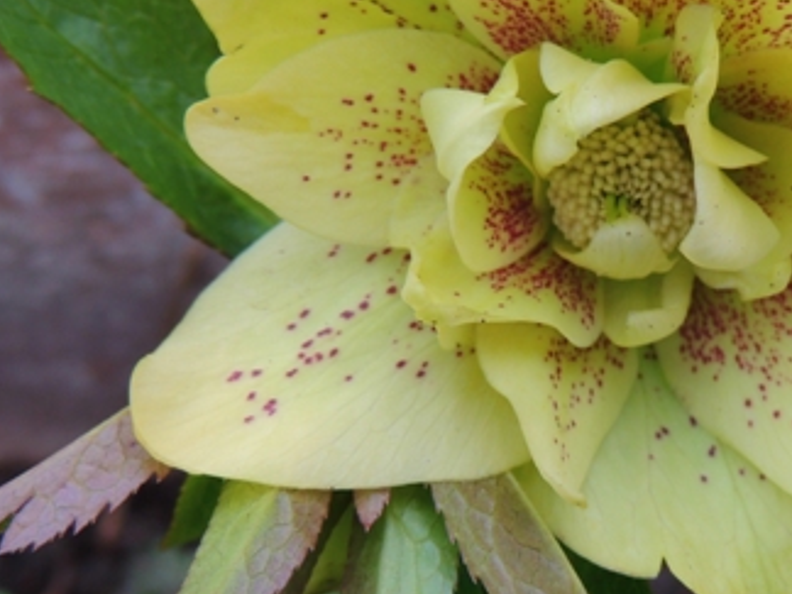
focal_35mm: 79
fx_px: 1807
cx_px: 611
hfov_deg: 24.4
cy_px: 313
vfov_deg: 18.7
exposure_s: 1/100
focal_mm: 7.1
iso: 100
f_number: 3.3
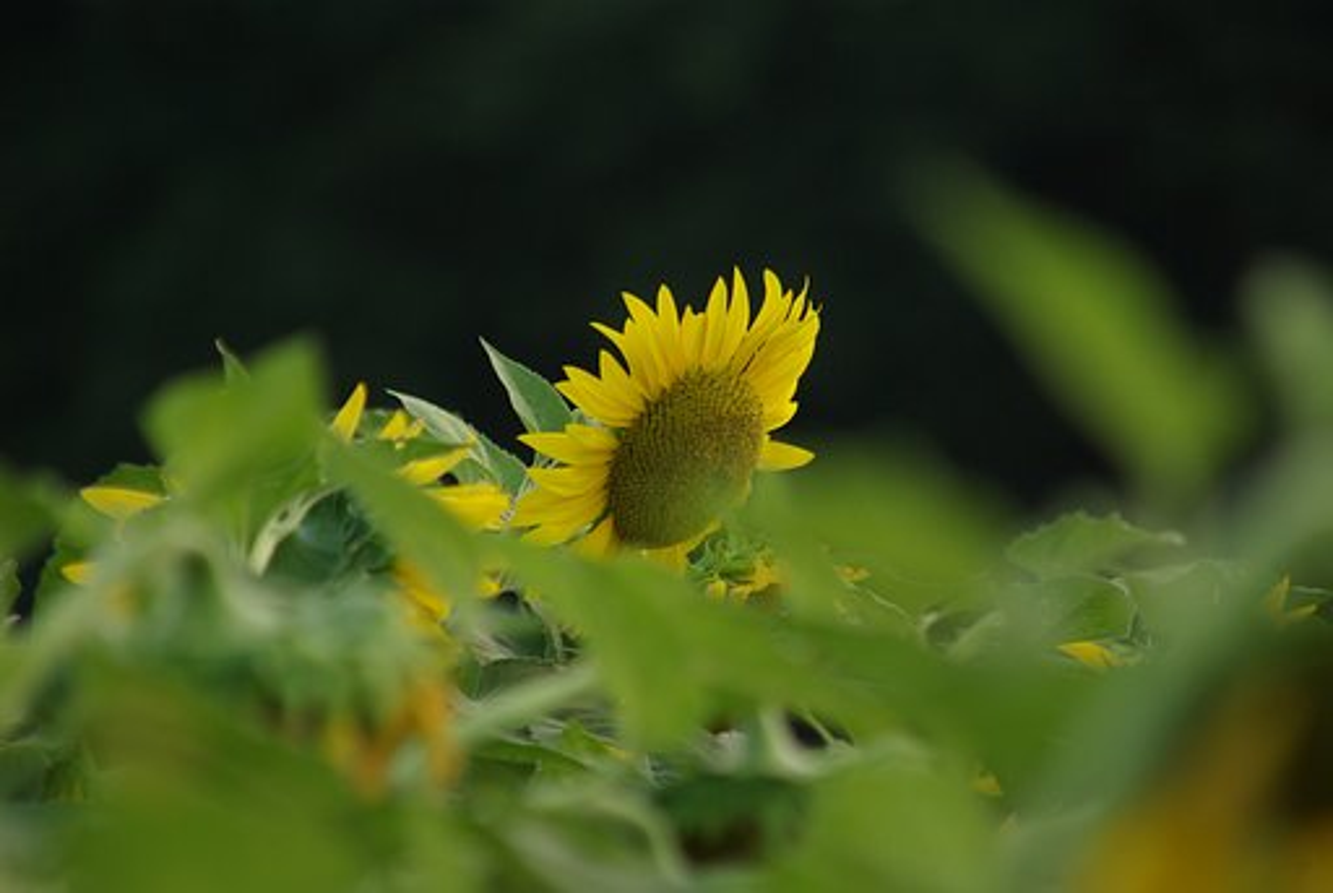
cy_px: 446
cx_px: 666
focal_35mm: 390
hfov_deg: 5.3
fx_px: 14461
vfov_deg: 3.5
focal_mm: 260
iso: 200
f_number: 5.6
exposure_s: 1/180
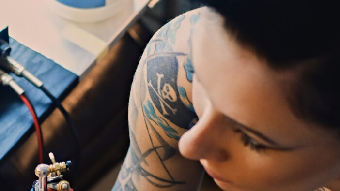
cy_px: 319
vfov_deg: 7.3
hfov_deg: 13.3
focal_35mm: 162
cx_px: 109
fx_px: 1461
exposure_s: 1/180
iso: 800
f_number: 2
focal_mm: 35
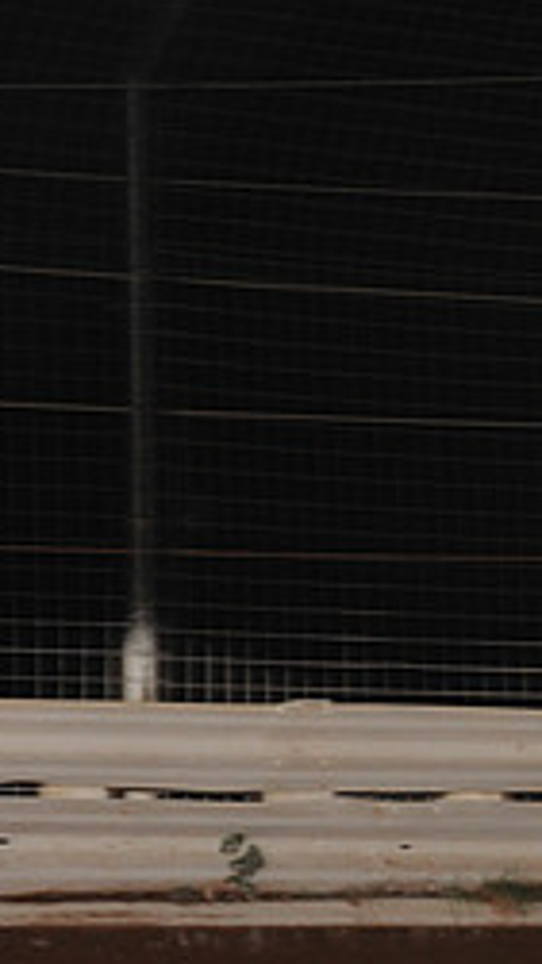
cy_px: 695
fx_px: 8977
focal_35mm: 351
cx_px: 1057
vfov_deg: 6.1
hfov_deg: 3.4
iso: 1250
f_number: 6.3
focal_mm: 145
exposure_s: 1/320
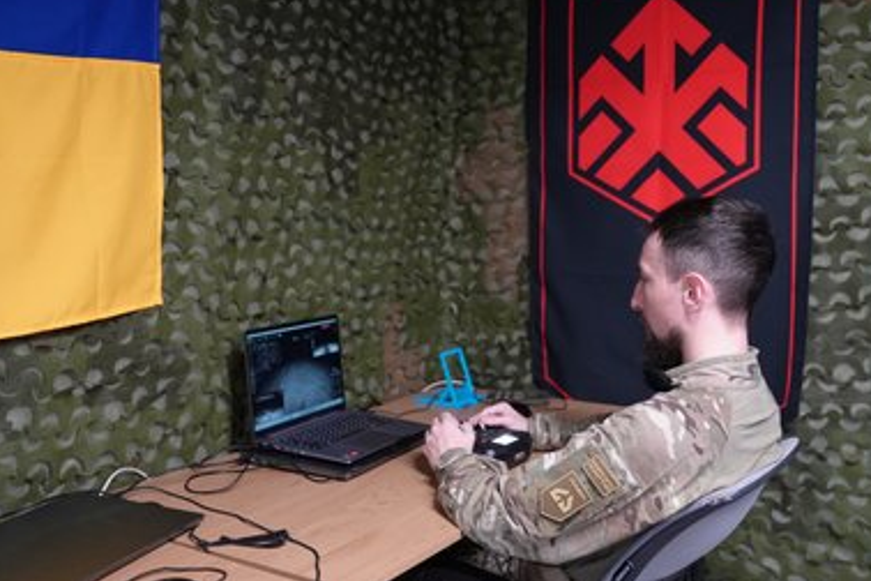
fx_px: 871
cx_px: 440
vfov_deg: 36.9
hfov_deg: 53.1
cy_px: 278
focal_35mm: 36
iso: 5000
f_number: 4
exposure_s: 1/160
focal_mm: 34
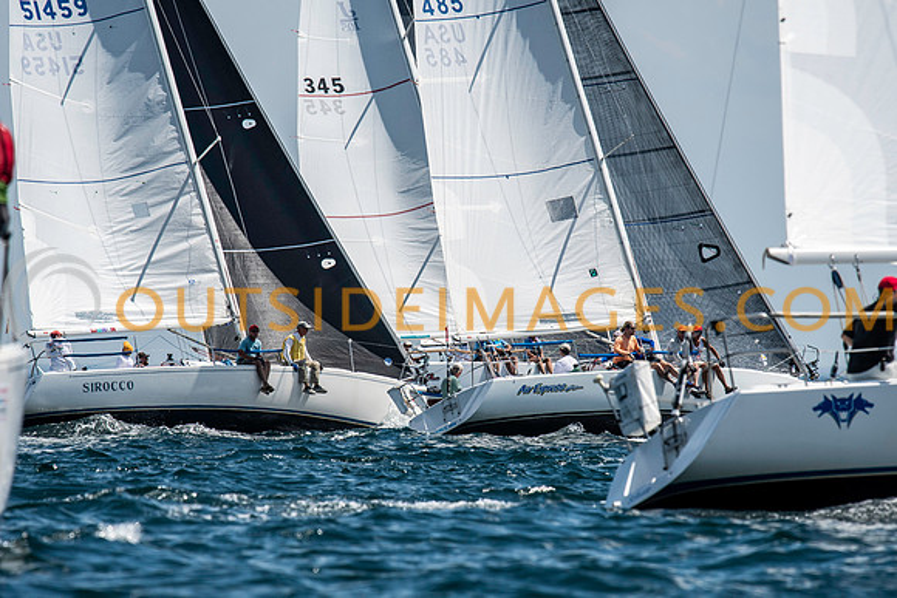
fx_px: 11215
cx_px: 448
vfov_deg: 3.1
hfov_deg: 4.6
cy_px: 299
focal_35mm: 450
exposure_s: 1/3200
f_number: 5.6
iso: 320
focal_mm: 300
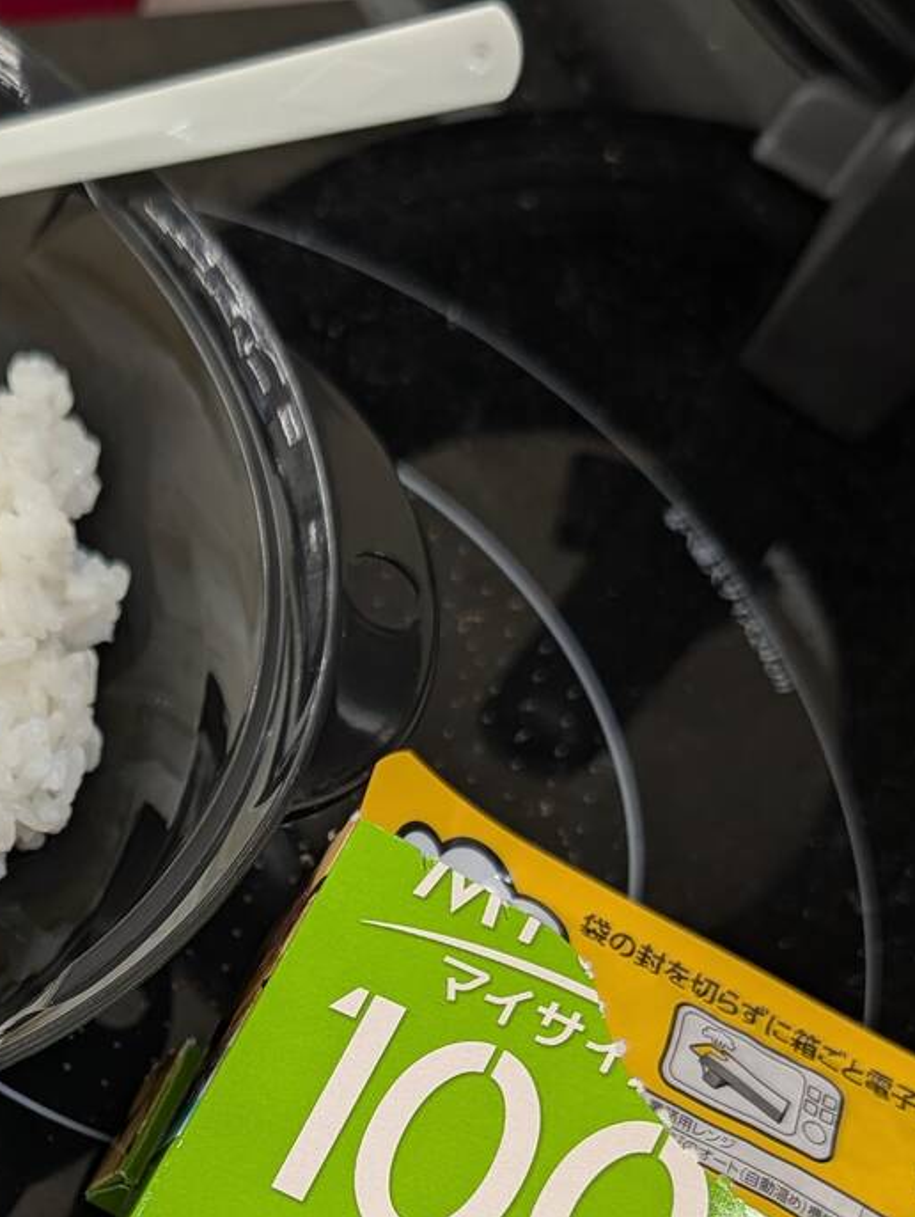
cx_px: 49
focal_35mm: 56
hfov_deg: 25.2
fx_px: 1970
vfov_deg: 32.5
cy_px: 1105
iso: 43
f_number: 1.68
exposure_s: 1/45.5
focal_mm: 6.9
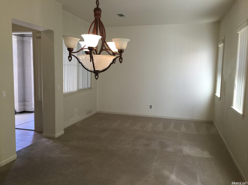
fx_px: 208
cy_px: 92
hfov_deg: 61.7
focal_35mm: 29
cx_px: 124
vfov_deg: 48.2
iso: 32
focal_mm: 4.15
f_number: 2.2
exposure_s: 1/40
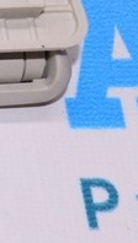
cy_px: -42
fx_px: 1470
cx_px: -399
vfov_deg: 9.4
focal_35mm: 227
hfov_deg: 4.9
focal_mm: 28
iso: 1600
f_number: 8
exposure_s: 1/200
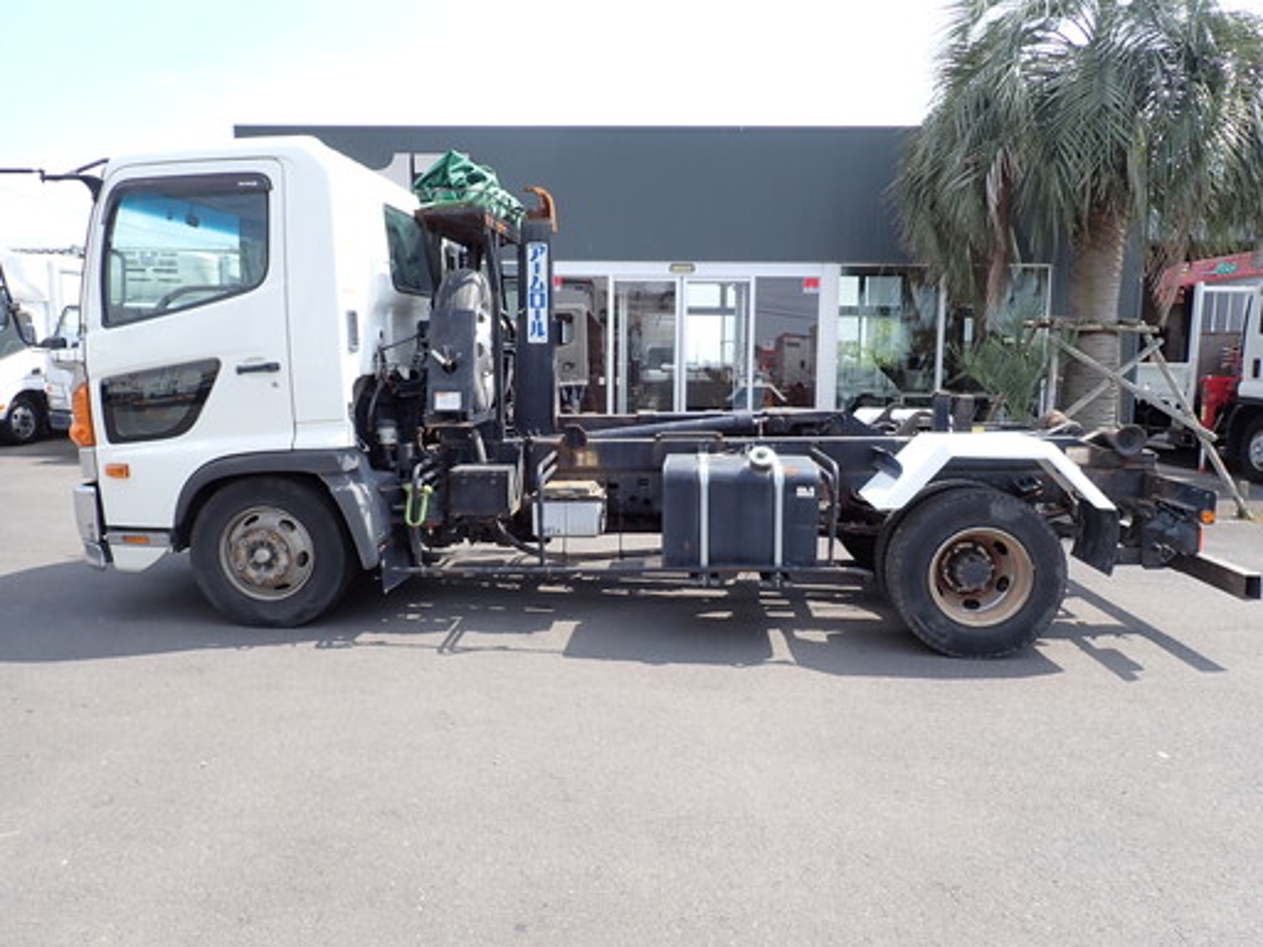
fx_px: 912
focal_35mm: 25
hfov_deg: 69.4
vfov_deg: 54.9
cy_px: 474
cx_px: 632
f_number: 2.8
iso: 100
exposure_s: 1/500
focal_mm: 4.5
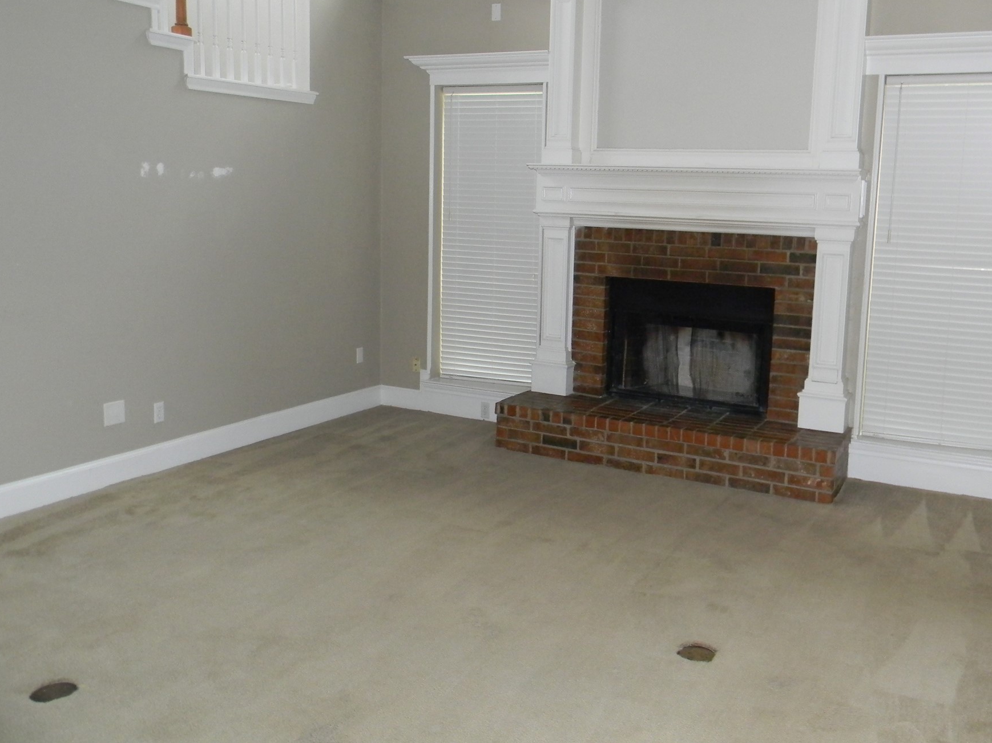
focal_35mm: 33
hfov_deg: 55.1
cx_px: 581
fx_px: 946
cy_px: 314
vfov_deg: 42.8
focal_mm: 5
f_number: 3.5
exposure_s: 1/26
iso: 372
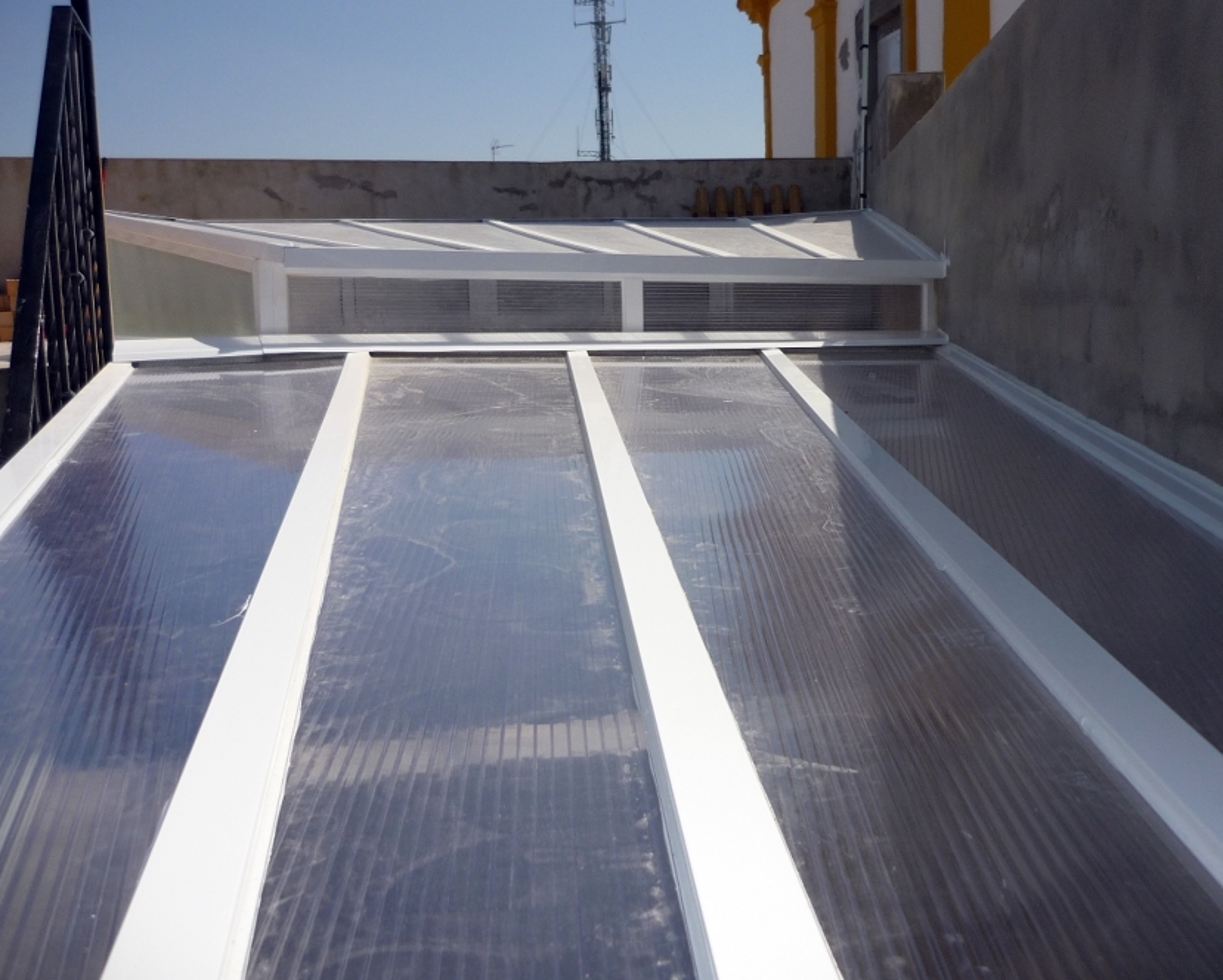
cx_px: 651
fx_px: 1267
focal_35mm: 35
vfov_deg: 42.2
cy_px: 483
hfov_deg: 51.5
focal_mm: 5.5
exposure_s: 1/320
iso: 100
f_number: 8
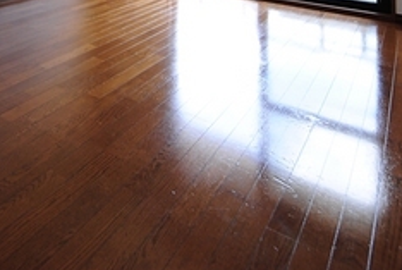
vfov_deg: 22.5
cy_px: -89
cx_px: 86
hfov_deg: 36.1
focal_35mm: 53
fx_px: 597
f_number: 5
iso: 100
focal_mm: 13
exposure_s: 1/30
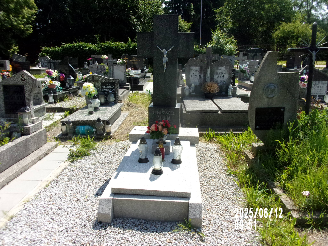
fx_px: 265
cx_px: 164
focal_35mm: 28
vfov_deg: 49.7
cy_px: 123
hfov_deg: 63.4
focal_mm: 5.1
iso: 200
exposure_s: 1/170
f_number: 10.8
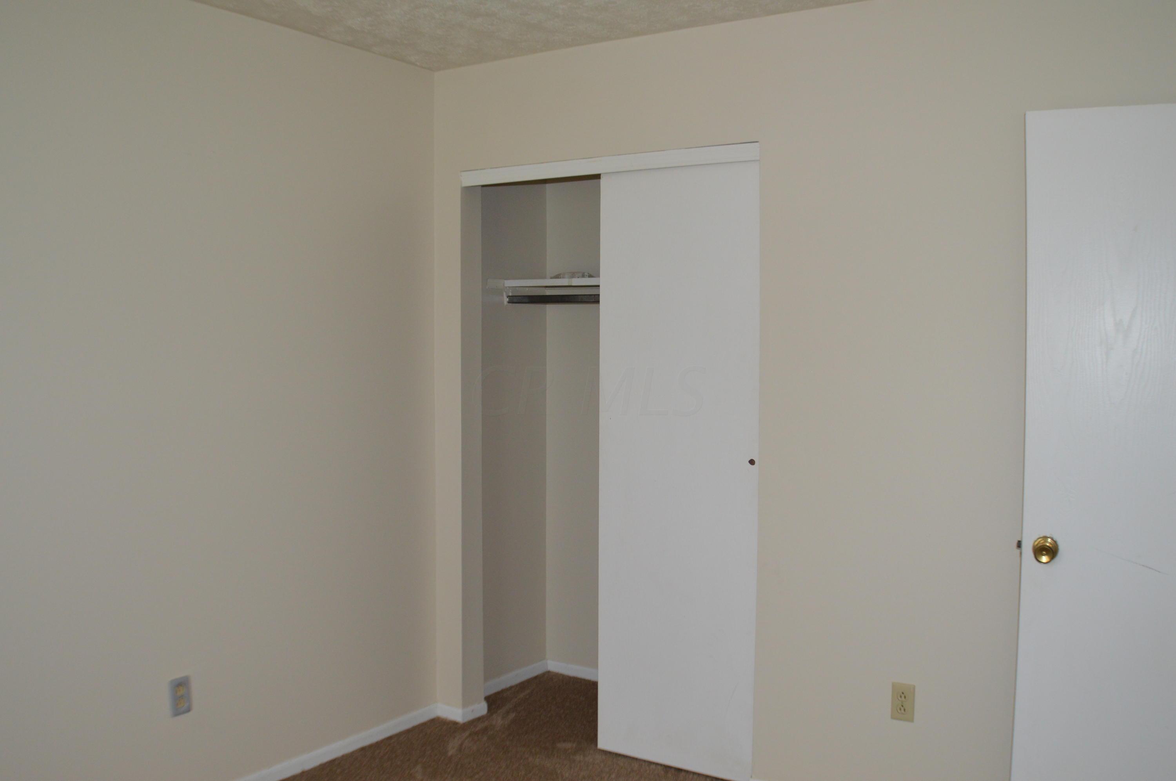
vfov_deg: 31.8
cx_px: 588
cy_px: 390
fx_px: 1371
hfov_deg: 46.4
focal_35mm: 42
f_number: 4
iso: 720
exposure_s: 1/60
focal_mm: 28
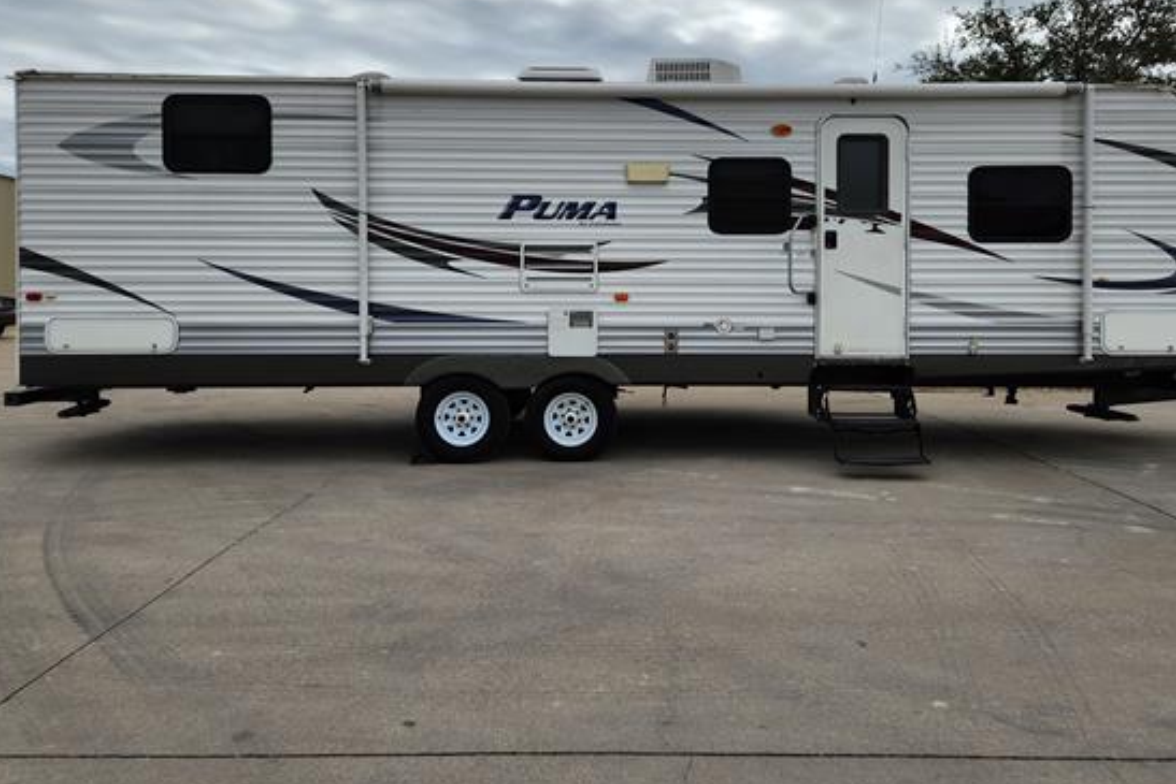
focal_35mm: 28
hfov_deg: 65.4
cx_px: 628
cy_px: 281
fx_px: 915
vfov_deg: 45.9
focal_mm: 5.4
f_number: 1.8
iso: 20
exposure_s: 1/2913
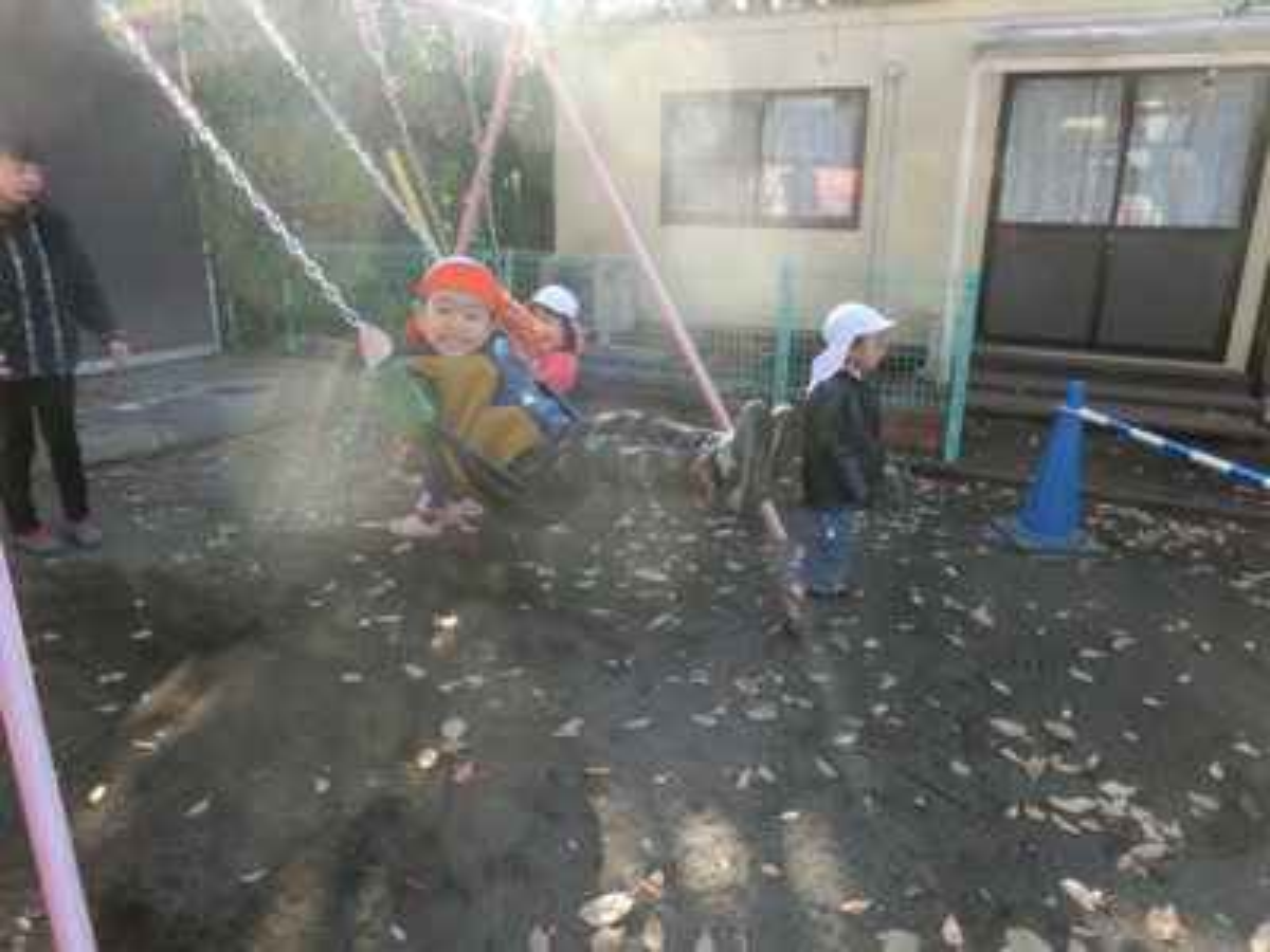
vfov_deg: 56.8
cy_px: 476
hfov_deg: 71.6
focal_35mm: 24
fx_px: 881
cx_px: 635
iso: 80
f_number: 3
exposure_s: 1/200
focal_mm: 4.24
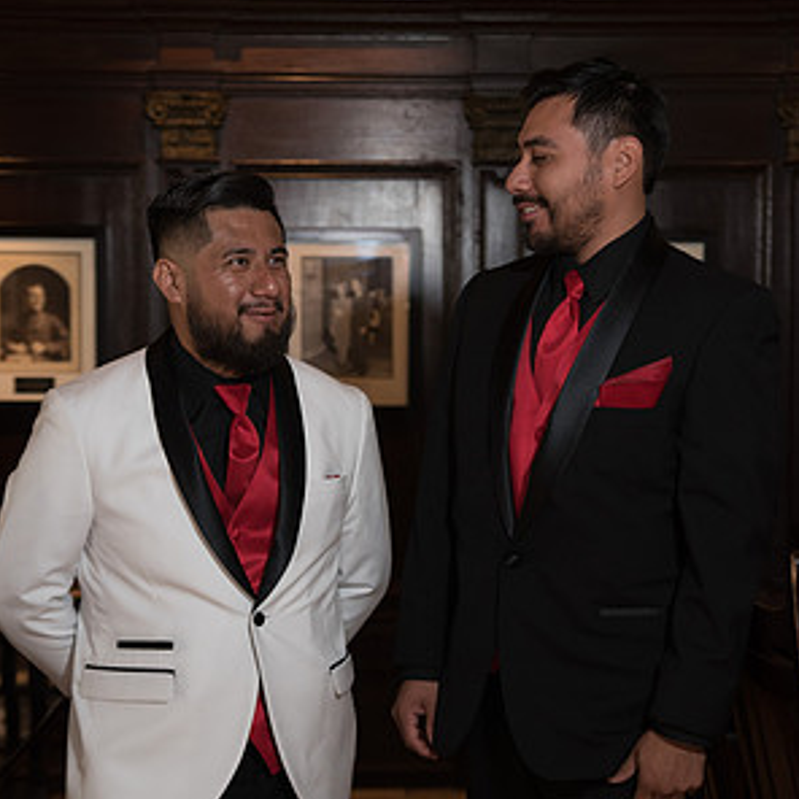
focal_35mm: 71
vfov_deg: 24.3
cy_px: 435
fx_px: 1854
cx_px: 400
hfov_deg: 24.3
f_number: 3.5
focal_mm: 55
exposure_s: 1/125
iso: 1250
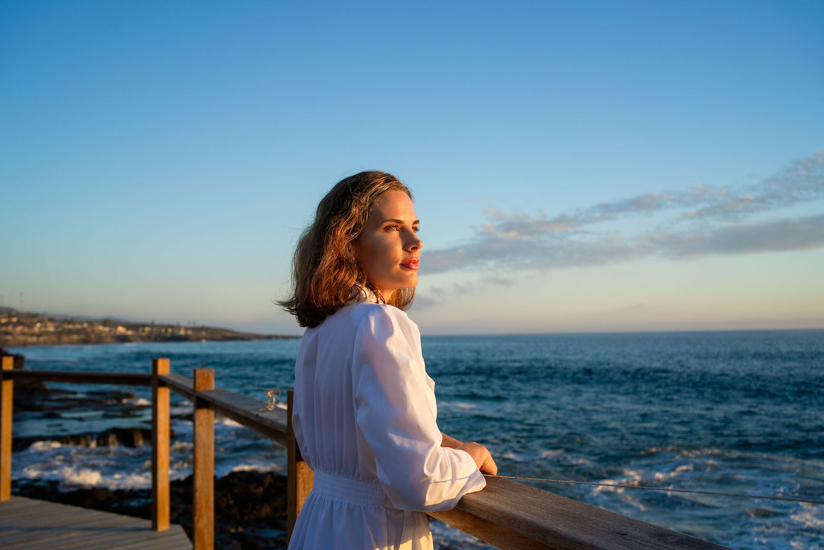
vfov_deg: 37.9
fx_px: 801
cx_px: 412
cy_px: 275
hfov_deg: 54.4
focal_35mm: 35
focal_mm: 35
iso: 125
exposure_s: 1/400
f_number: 5.6
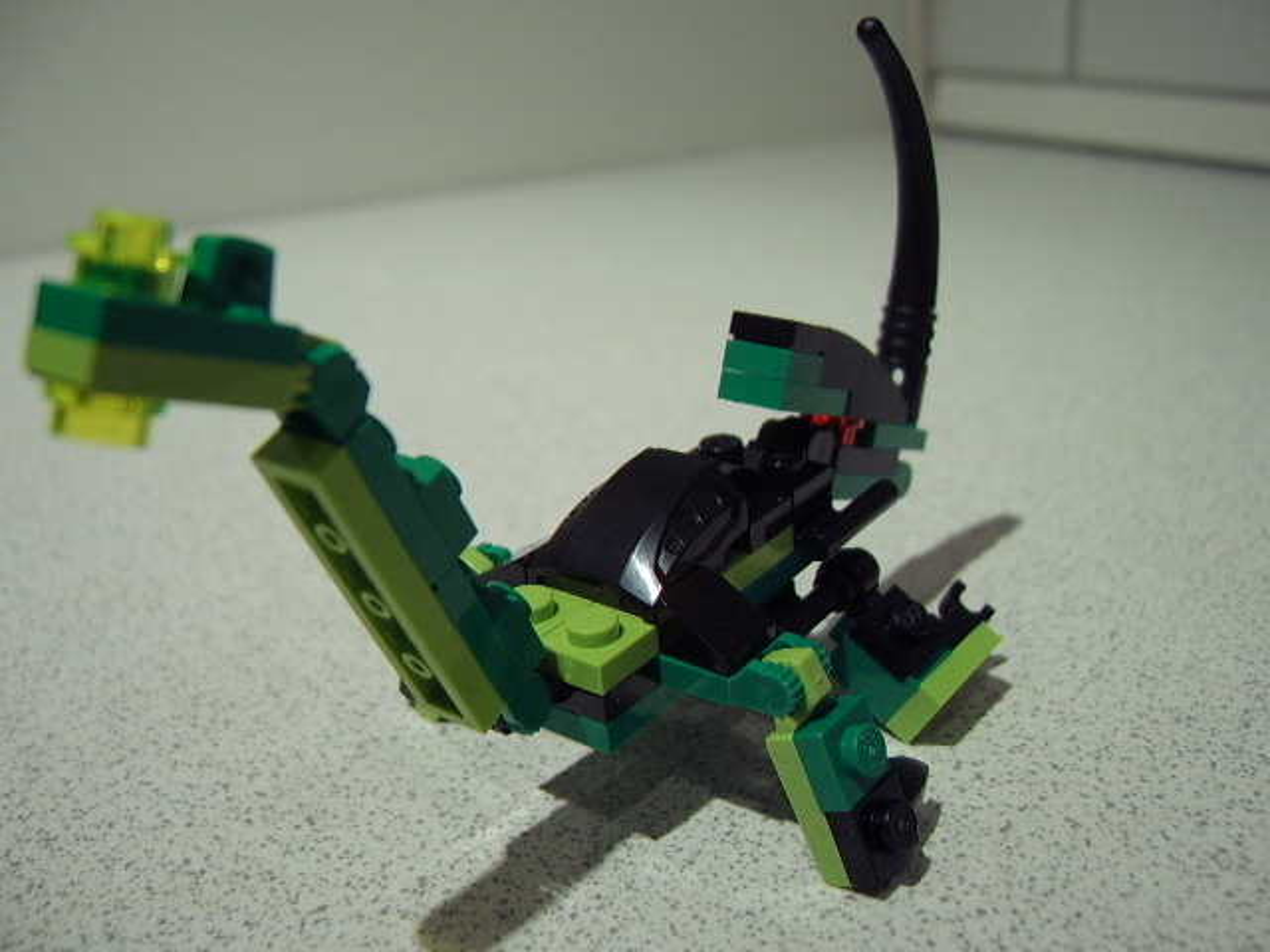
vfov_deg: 45.4
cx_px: 635
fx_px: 1137
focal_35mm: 31
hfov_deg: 58.4
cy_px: 476
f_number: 2.7
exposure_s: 1/18
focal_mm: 8.13
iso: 100
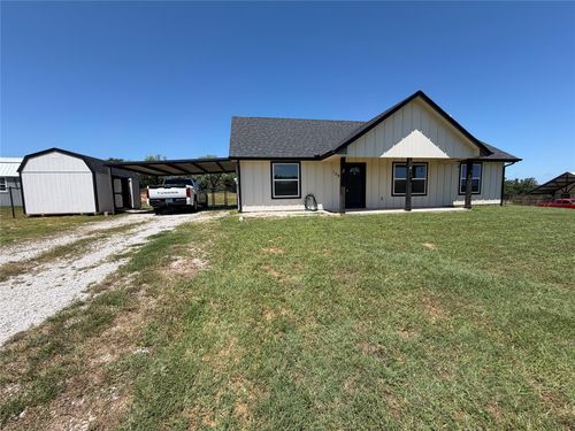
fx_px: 233
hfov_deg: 102.1
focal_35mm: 14
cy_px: 216
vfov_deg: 85.7
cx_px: 288
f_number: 2.2
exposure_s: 1/799
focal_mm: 2.22
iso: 20
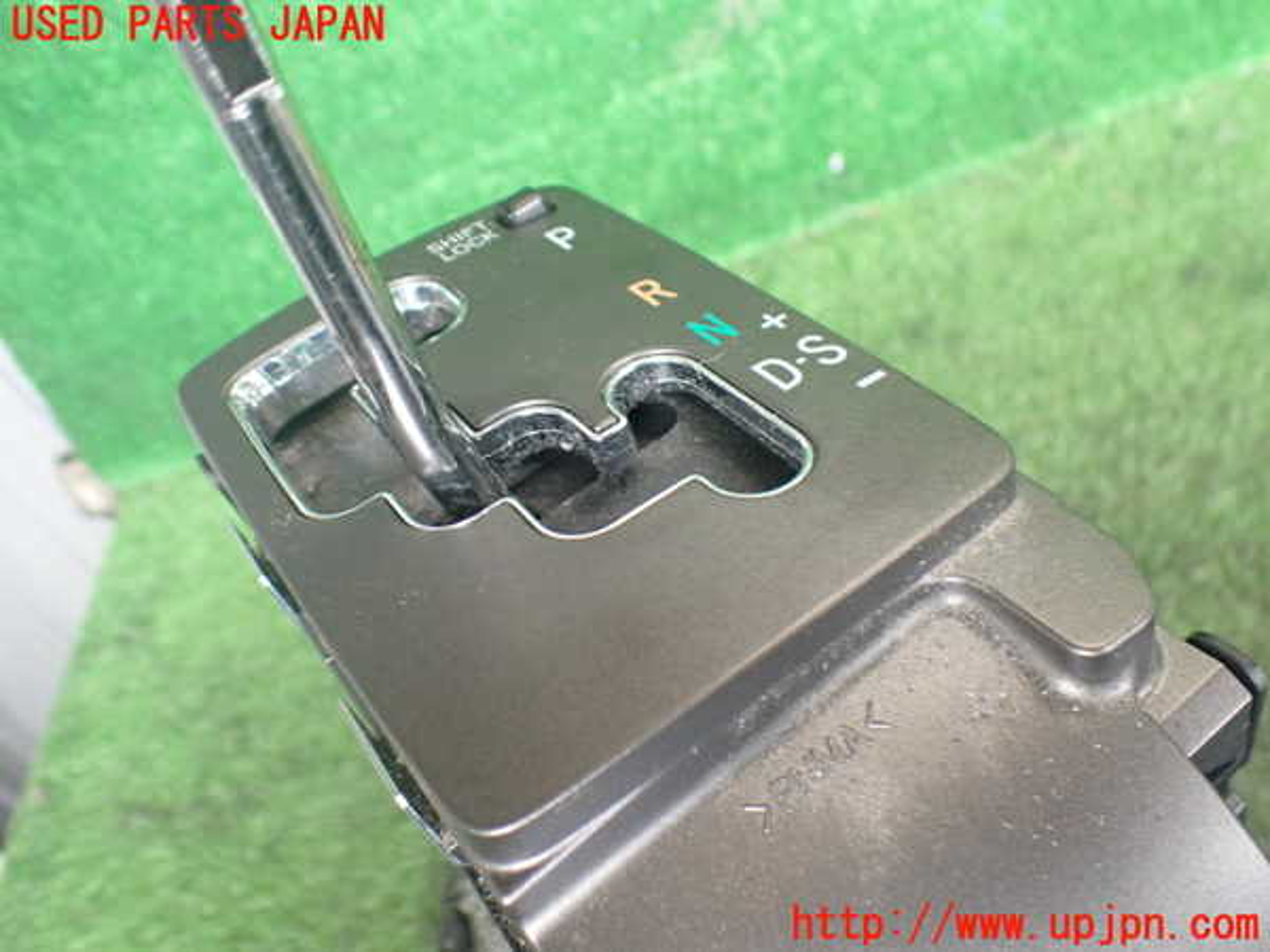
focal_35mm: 30
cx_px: 635
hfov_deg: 60.0
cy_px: 476
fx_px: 1101
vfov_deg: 46.8
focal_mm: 5.4
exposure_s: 1/125
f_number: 2.3
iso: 800
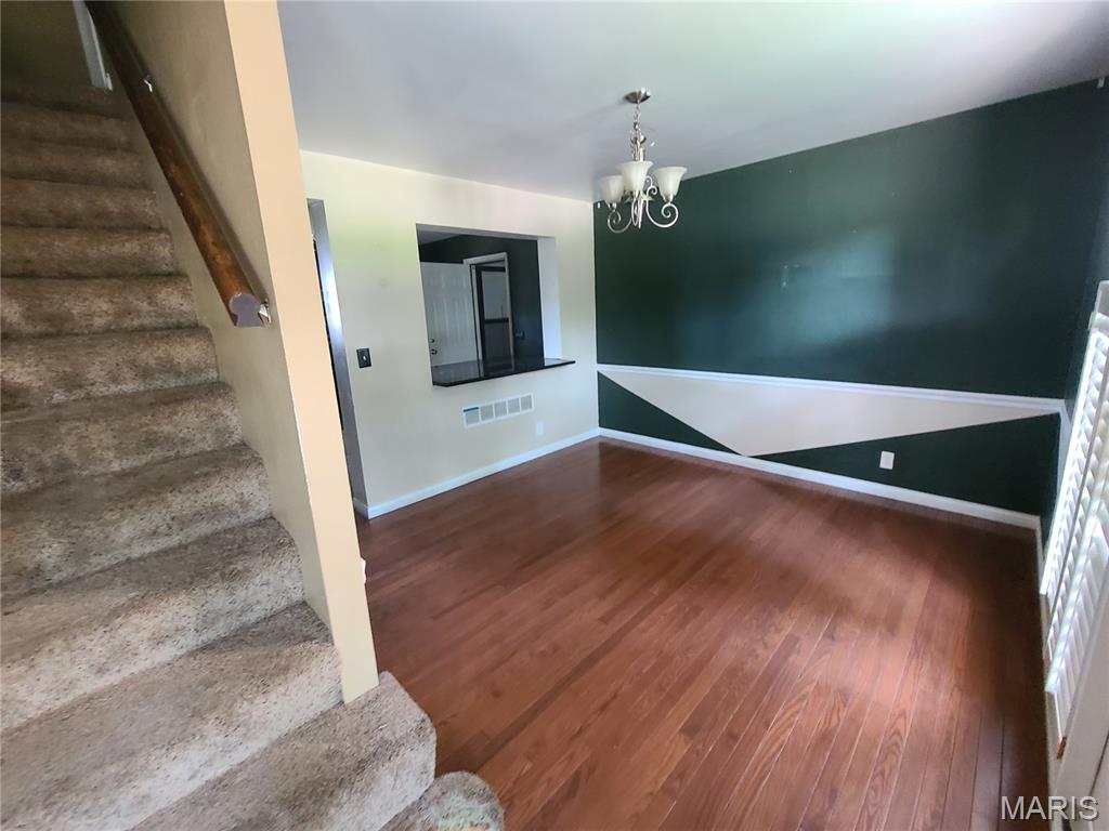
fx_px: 416
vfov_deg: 89.9
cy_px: 416
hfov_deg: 106.2
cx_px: 554
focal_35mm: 13
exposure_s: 1/30
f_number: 2.2
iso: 500
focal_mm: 2.2
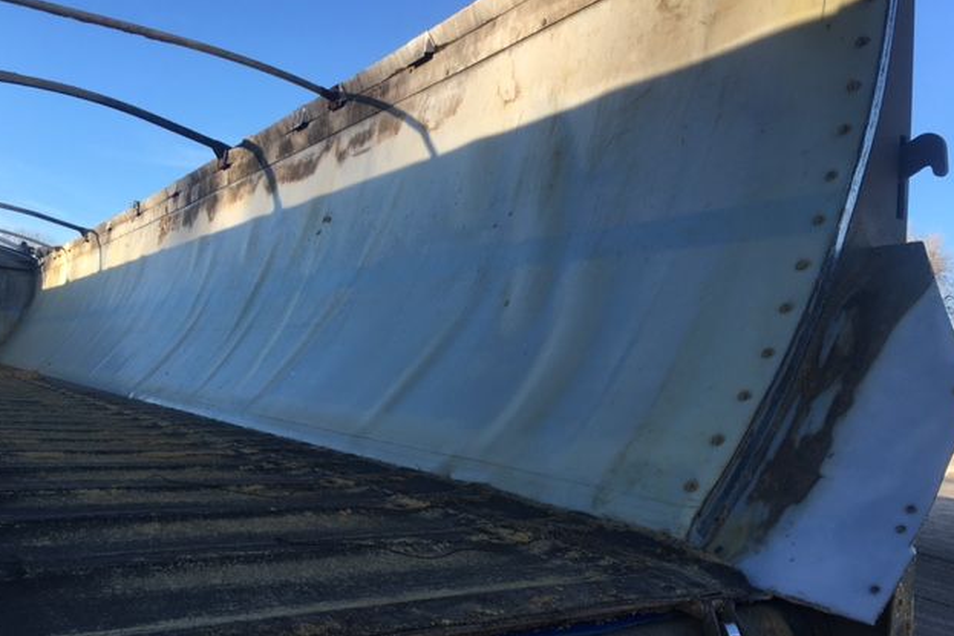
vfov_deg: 42.3
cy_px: 331
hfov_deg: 60.3
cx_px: 479
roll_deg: -3.7
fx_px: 821
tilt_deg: +5.5
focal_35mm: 31
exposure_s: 1/452
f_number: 2.2
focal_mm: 4.15
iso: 25
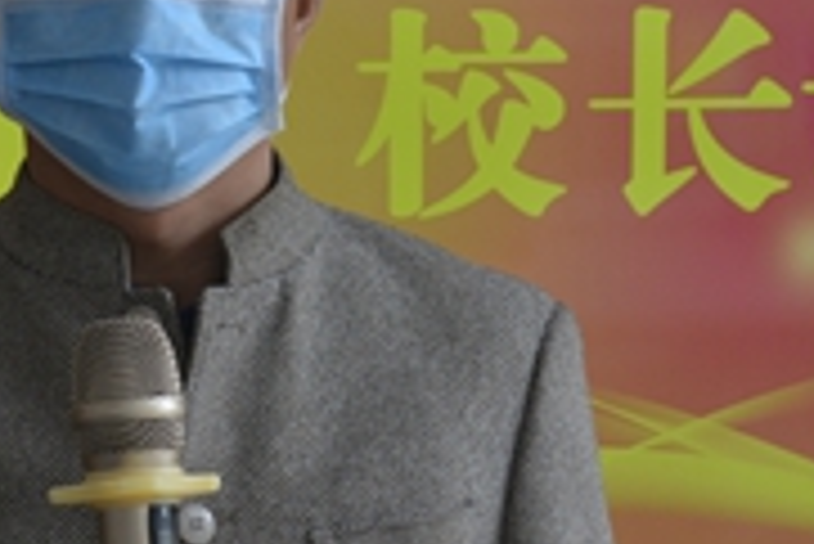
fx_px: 2806
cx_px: 207
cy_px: 245
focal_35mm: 124
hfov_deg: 16.4
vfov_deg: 11.1
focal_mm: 35
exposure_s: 1/60
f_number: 5.6
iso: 800
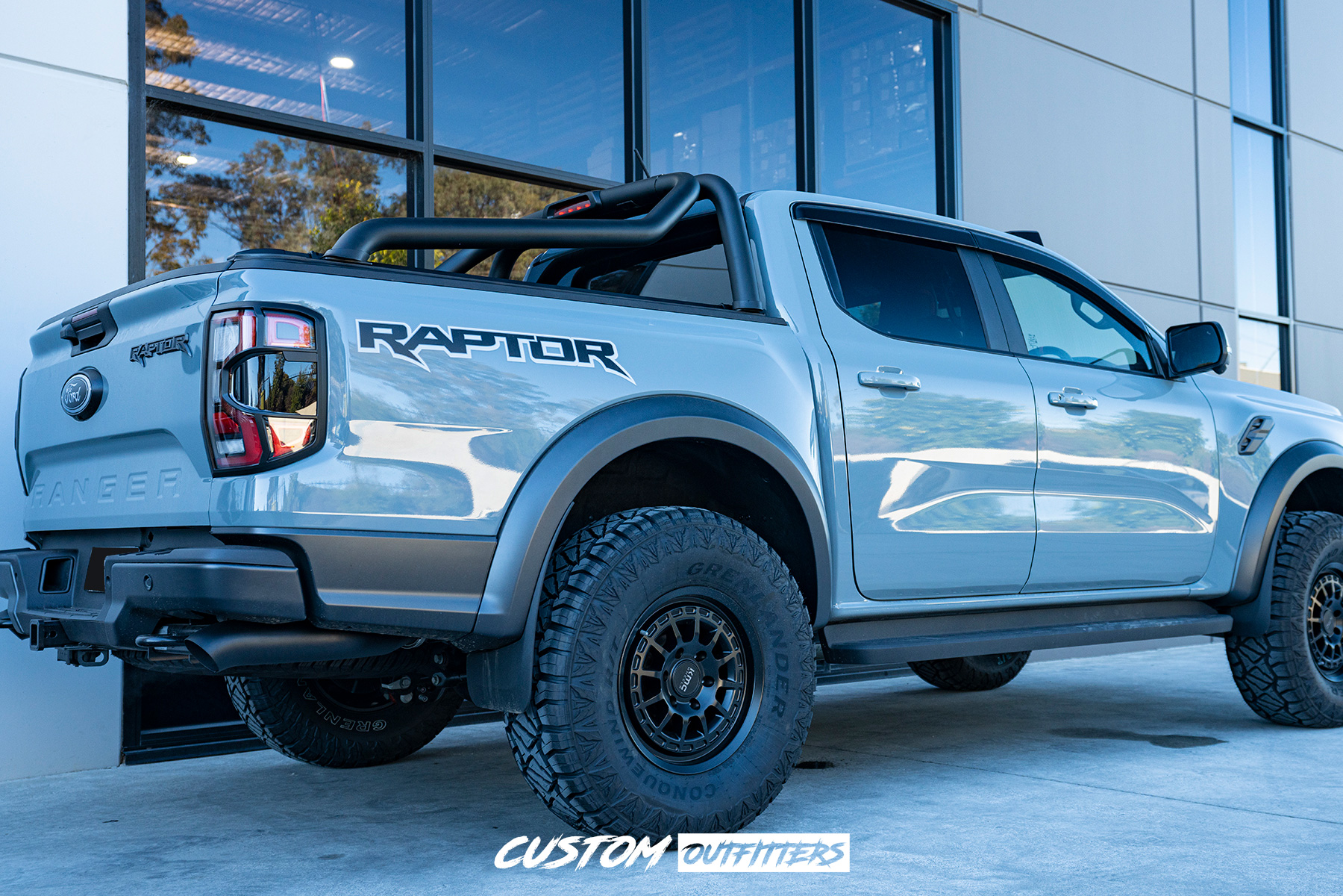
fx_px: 1231
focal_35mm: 33
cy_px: 448
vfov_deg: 40.0
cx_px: 672
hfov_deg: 57.2
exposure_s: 1/160
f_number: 4
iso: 500
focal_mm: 33
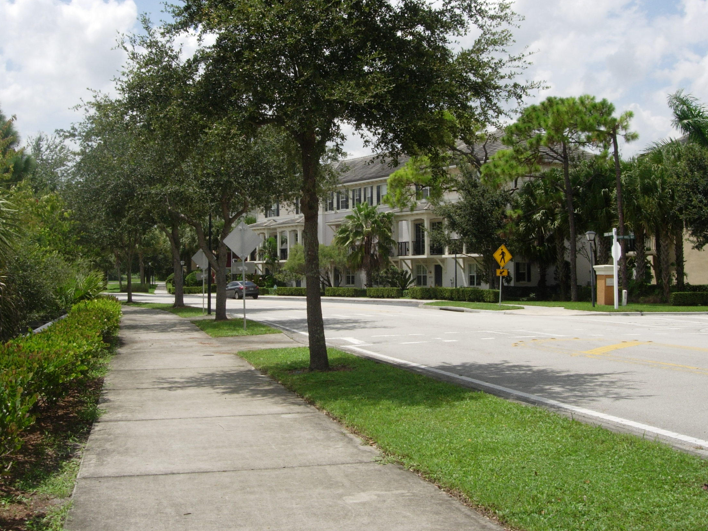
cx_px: 329
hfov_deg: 42.0
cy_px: 230
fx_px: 920
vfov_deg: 32.1
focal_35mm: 45
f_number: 4.8
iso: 64
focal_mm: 7.8
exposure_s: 1/724
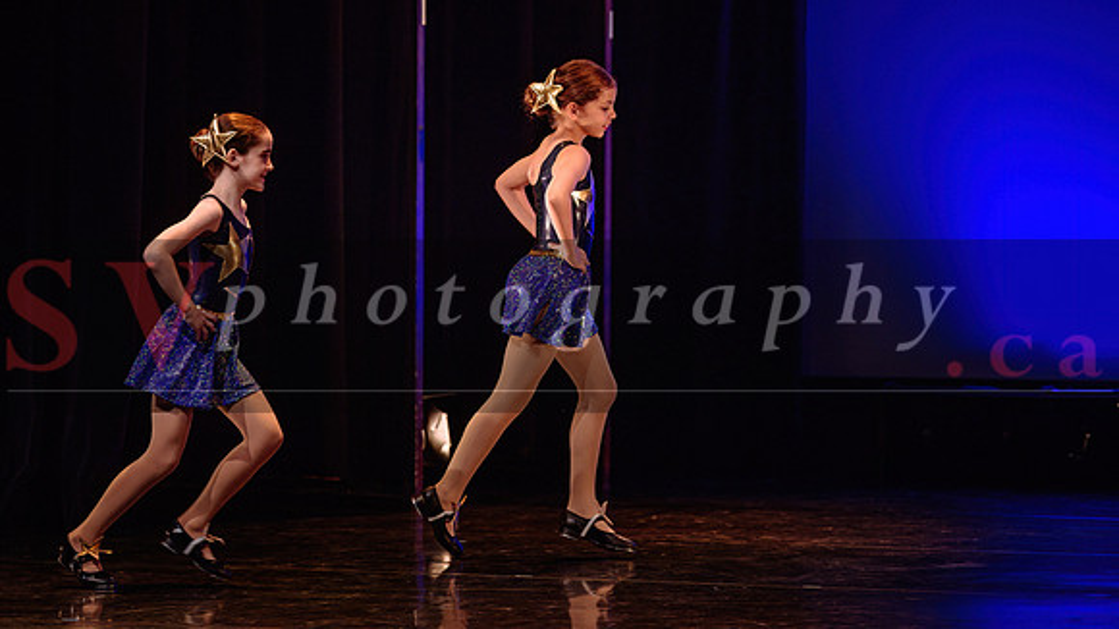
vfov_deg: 7.2
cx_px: 463
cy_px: 213
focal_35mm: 168
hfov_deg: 12.8
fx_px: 4983
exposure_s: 1/250
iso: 1600
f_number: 2.8
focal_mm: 135
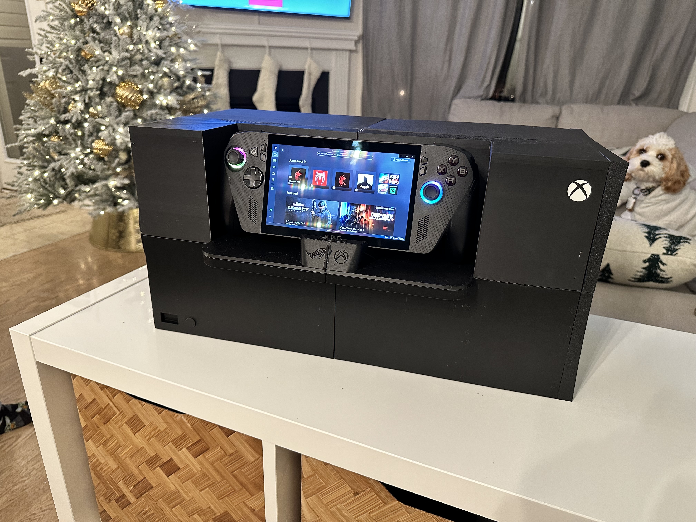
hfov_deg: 71.6
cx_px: 348
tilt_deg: -20.7
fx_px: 483
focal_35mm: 24
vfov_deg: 56.8
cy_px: 261
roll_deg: -1.3
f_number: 1.78
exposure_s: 1/60
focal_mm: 6.86
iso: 320
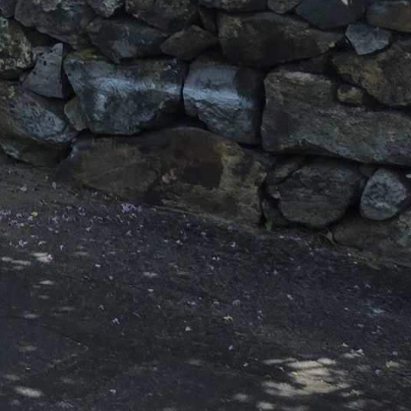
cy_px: -125
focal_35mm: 116
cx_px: -641
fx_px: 1558
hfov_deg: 11.7
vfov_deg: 14.4
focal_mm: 5.4
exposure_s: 1/1199
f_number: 1.8
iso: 25
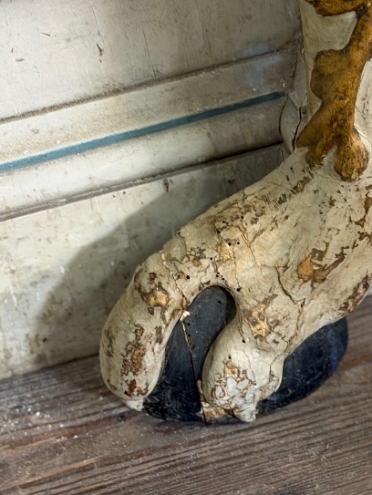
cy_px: 208
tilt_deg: -36.4
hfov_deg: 13.9
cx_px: 284
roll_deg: +8.0
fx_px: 1517
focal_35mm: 106
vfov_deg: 18.5
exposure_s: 1/33
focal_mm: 6.76
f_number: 1.78
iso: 250
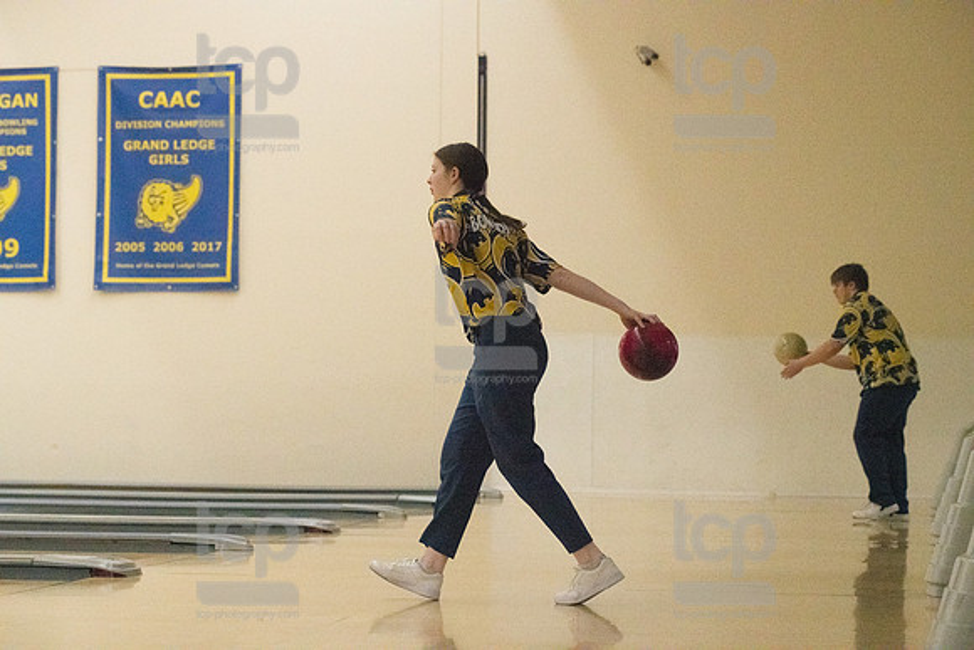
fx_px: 2490
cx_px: 487
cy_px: 325
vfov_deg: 14.9
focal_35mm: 92
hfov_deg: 22.1
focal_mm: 92
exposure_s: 1/1250
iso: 10000
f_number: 4.5
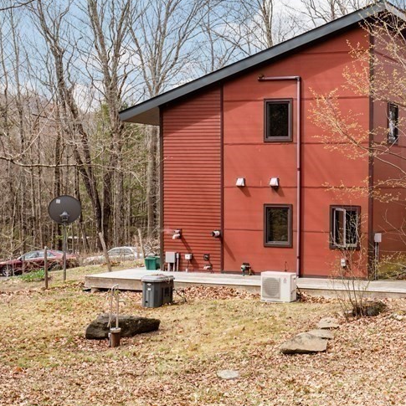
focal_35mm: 61
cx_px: 374
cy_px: 167
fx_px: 809
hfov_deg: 27.1
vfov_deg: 28.1
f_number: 10
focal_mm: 34
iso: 125
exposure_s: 1/100
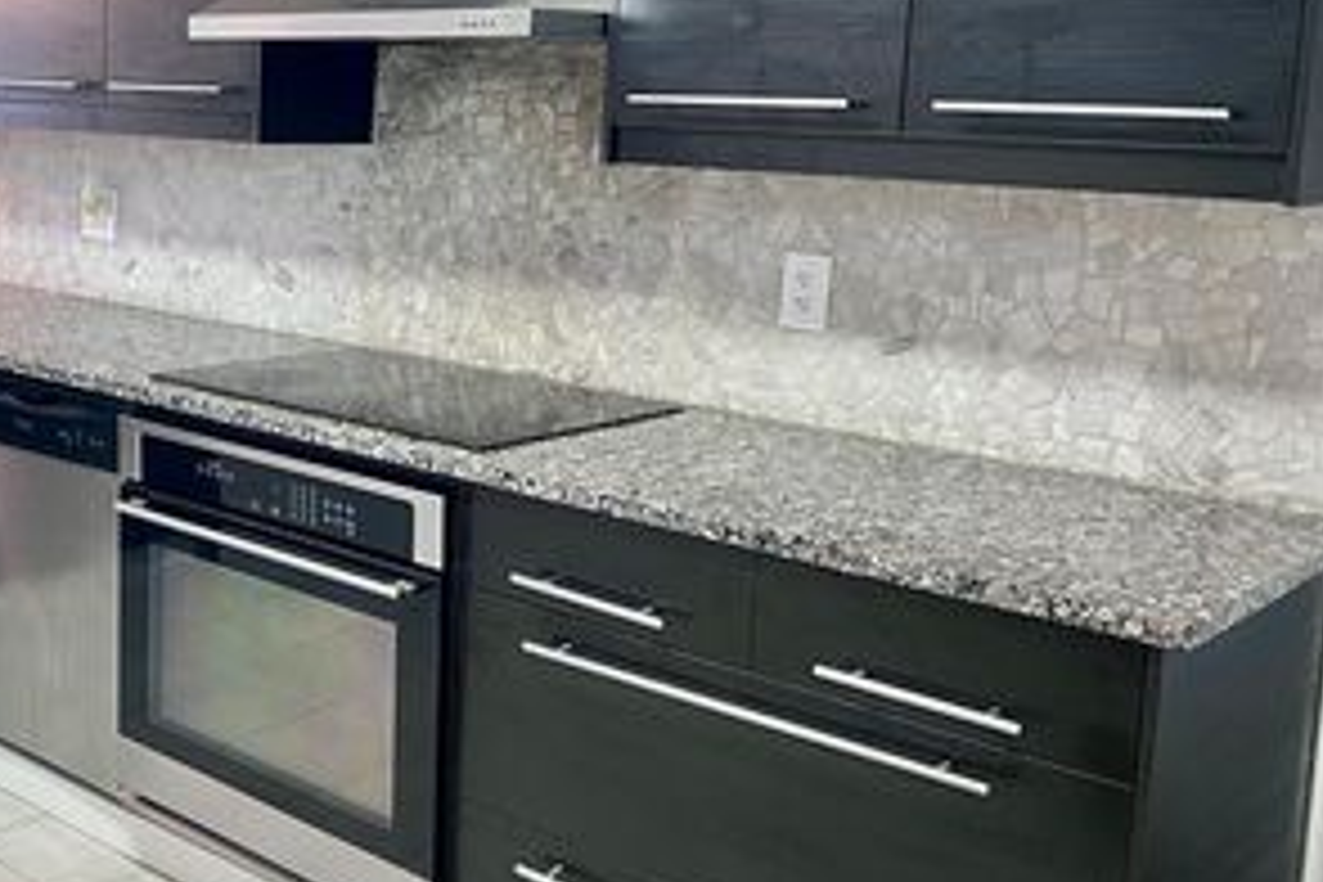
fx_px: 1690
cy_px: 308
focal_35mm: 46
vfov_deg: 29.1
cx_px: 234
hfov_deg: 40.7
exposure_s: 1/60
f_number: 1.5
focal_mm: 5.7
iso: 160
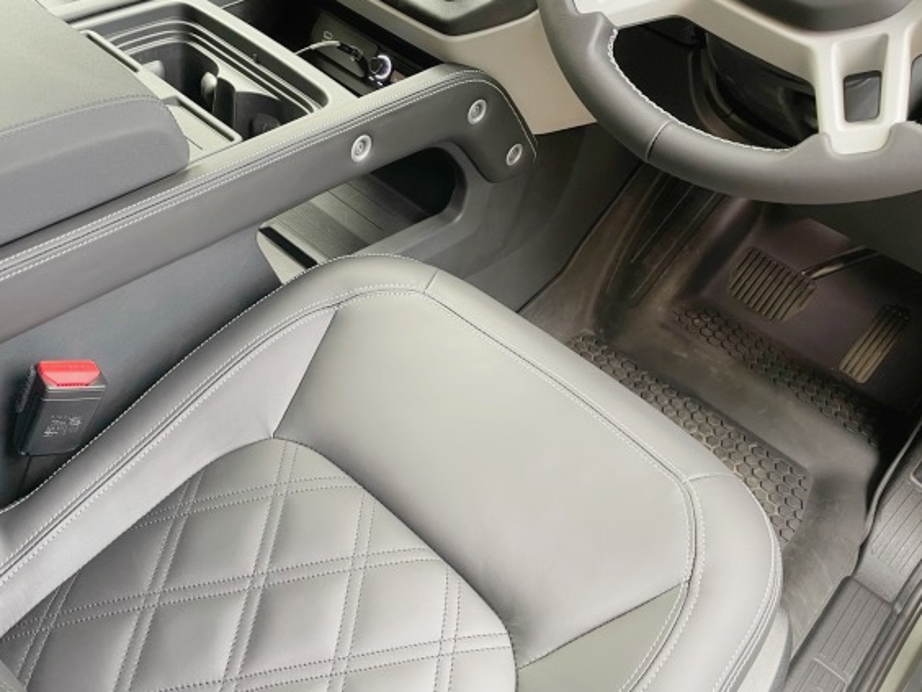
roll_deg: -7.1
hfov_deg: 54.9
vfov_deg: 42.9
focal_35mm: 33
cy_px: 346
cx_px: 360
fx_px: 879
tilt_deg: -44.7
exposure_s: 1/50
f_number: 1.6
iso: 200
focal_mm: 4.2
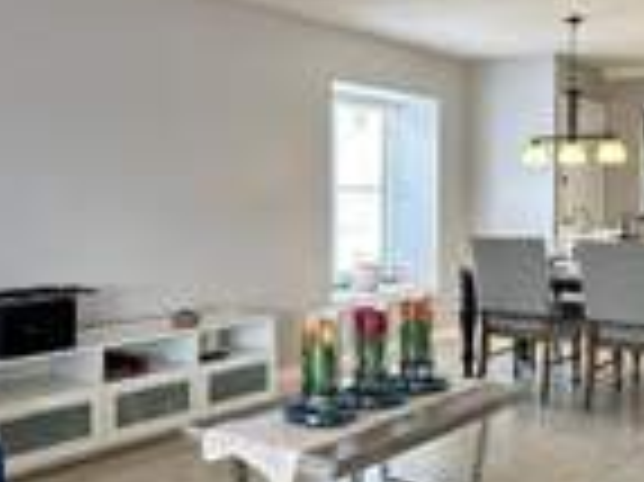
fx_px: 874
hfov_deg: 40.5
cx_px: 338
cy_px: 194
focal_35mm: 47
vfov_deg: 30.8
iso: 160
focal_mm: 2.22
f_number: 2.2
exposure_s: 1/120
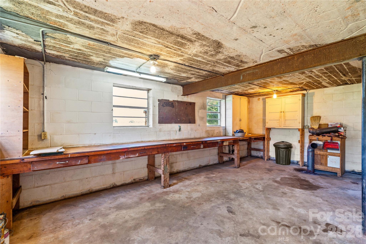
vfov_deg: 73.7
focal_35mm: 16
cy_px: 122
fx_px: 163
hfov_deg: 96.7
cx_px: 183
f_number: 8
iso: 100
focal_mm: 16
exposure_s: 1/2.5
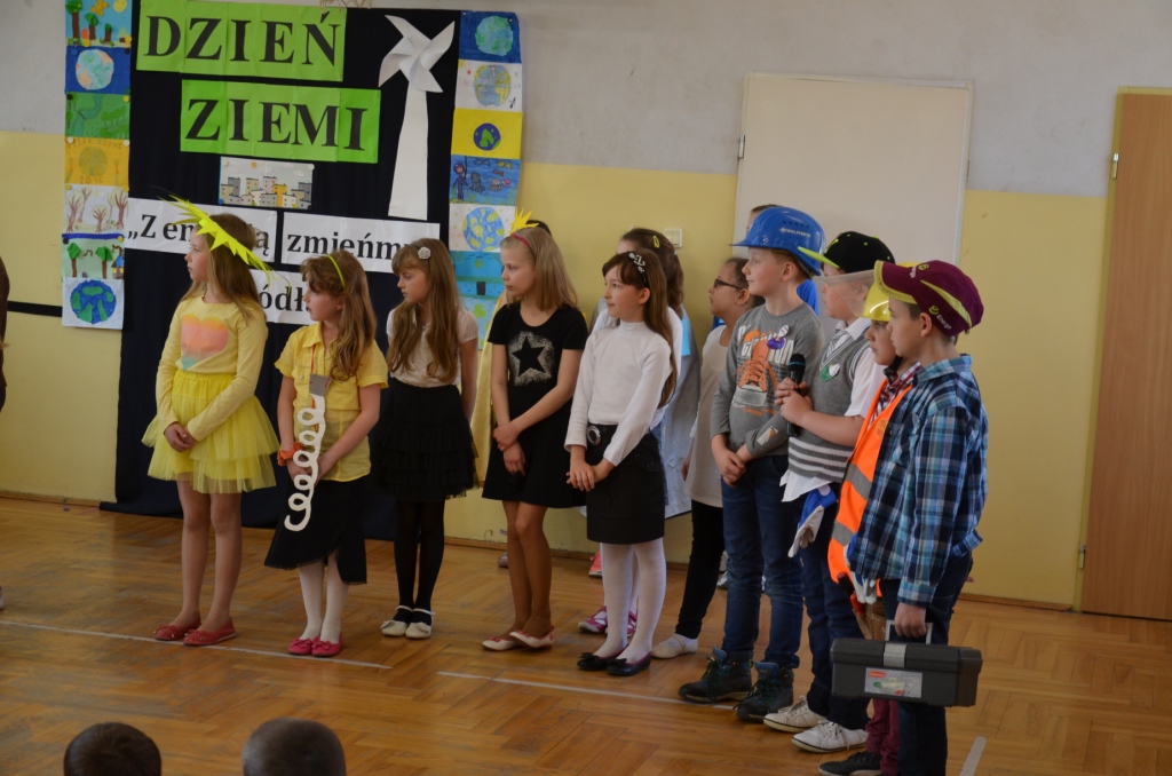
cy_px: 388
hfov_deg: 29.9
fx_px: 2193
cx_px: 586
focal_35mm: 68
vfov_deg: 20.1
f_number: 4.8
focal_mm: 45
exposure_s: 1/60
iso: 500
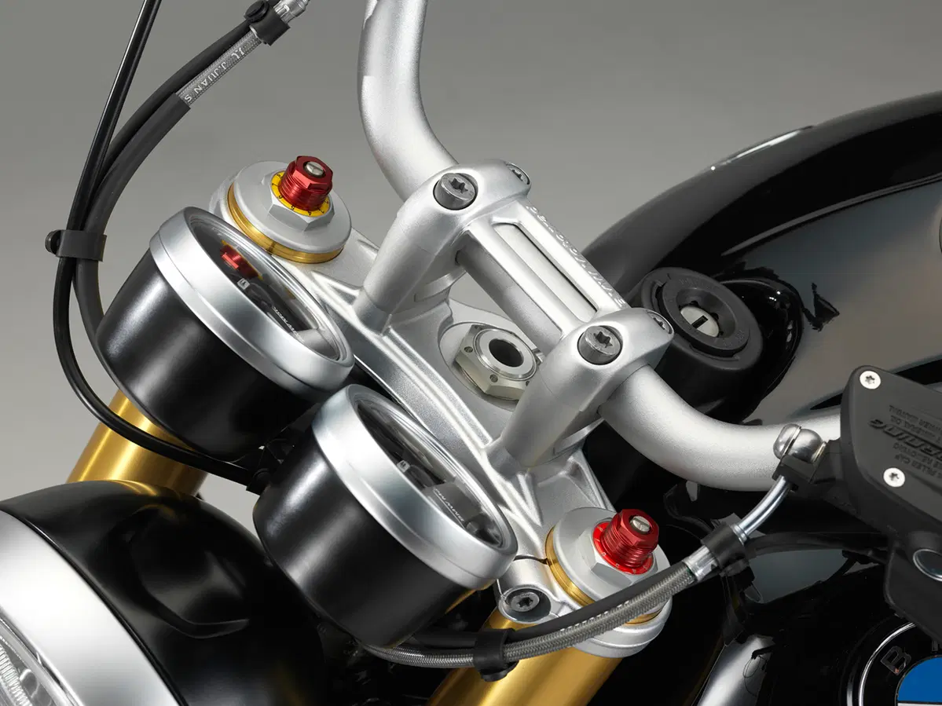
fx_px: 2558
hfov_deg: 20.9
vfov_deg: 15.7
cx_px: 471
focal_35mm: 94
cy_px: 353
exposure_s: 1/180
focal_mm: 120
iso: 100
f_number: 13
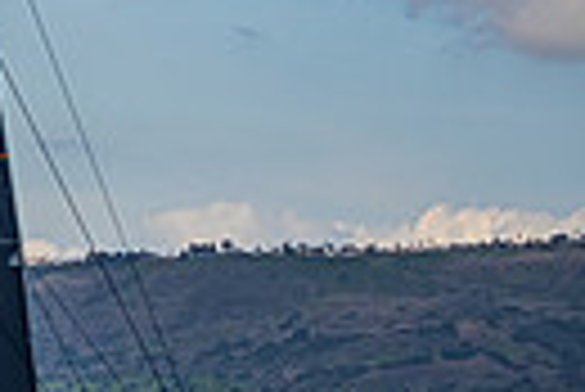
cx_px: -702
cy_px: -115
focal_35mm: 602
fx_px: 9793
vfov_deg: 2.3
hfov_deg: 3.4
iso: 400
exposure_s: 1/3200
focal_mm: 135
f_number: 5.6
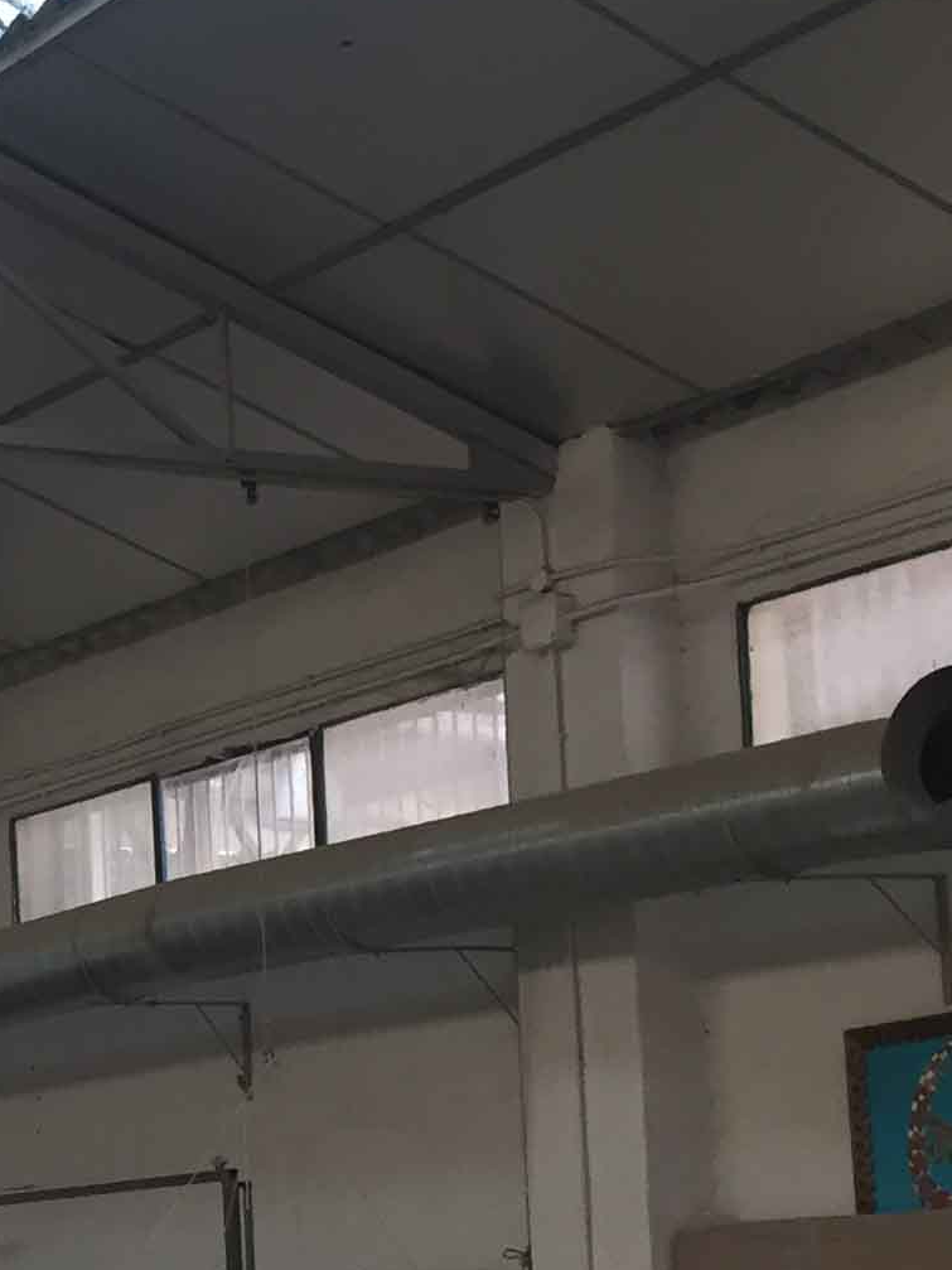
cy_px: 1134
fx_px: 3448
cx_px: -561
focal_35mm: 94
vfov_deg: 20.5
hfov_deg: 14.5
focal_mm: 4.15
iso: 32
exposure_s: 1/33
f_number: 2.2
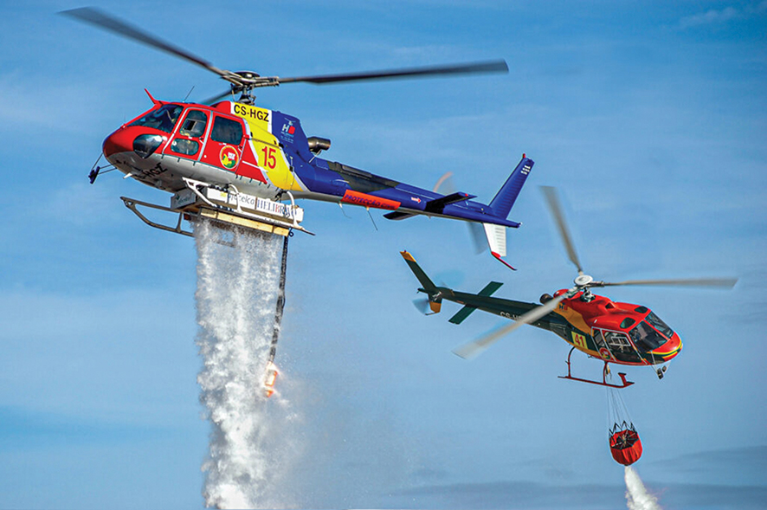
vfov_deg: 6.3
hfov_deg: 9.5
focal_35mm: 218
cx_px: 384
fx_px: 4630
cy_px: 255
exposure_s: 1/250
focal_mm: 145
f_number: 11
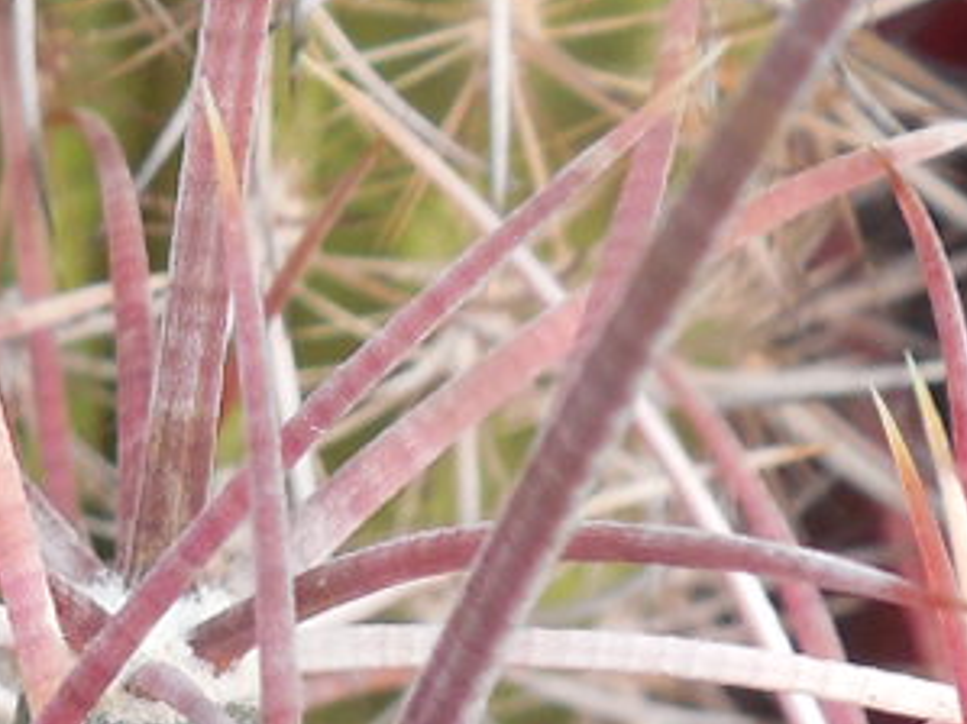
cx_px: -81
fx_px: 4635
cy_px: 1193
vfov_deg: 8.7
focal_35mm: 166
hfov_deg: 11.7
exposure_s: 1/80
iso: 125
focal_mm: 5.6
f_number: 3.6
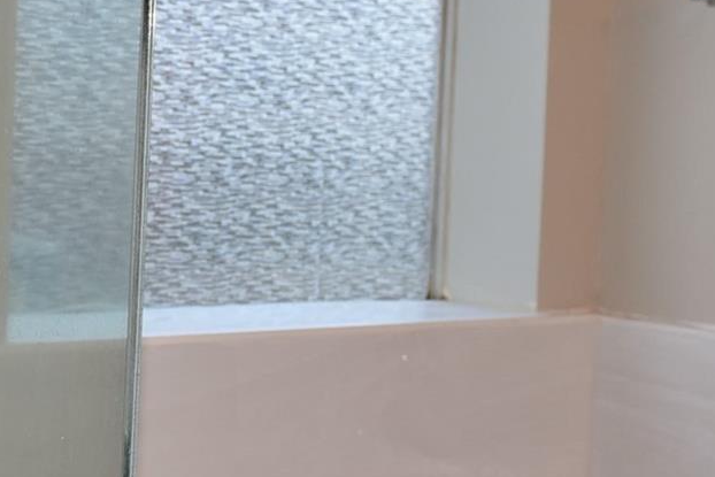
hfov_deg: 24.3
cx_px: -23
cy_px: 201
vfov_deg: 17.3
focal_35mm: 79
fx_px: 1569
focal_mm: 24
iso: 720
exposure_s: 1/100
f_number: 5
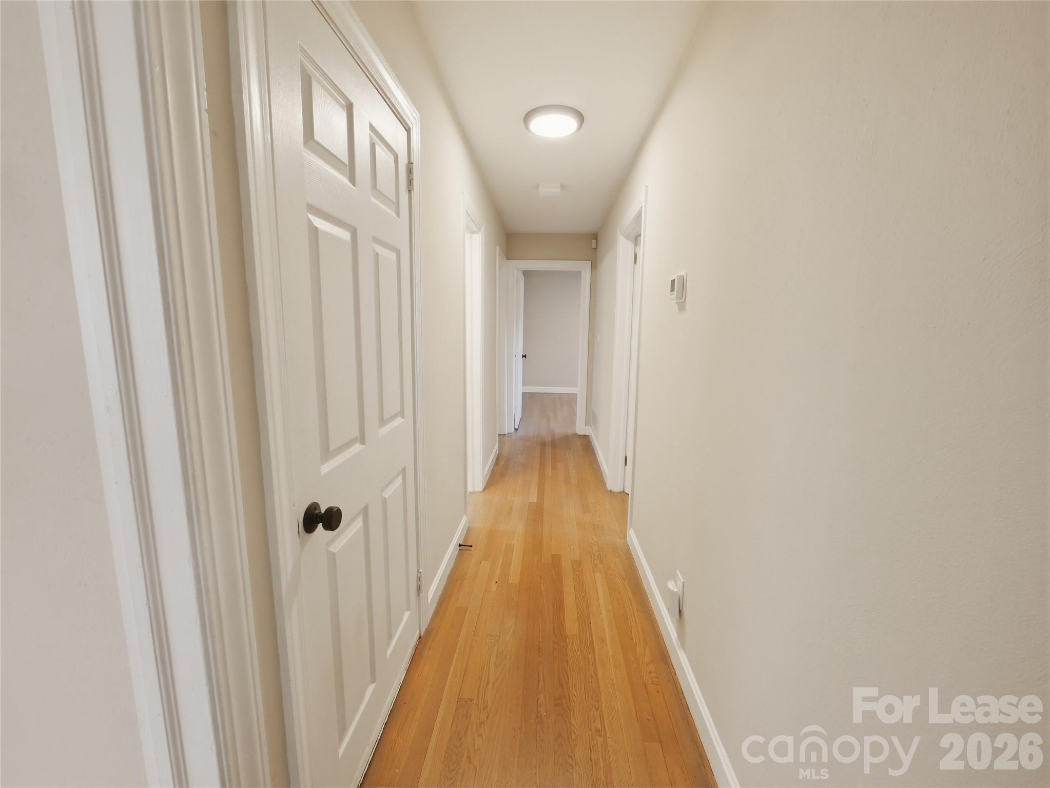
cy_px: 394
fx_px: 425
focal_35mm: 14
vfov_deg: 85.7
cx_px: 525
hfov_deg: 102.0
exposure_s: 1/2
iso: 200
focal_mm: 7
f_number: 8
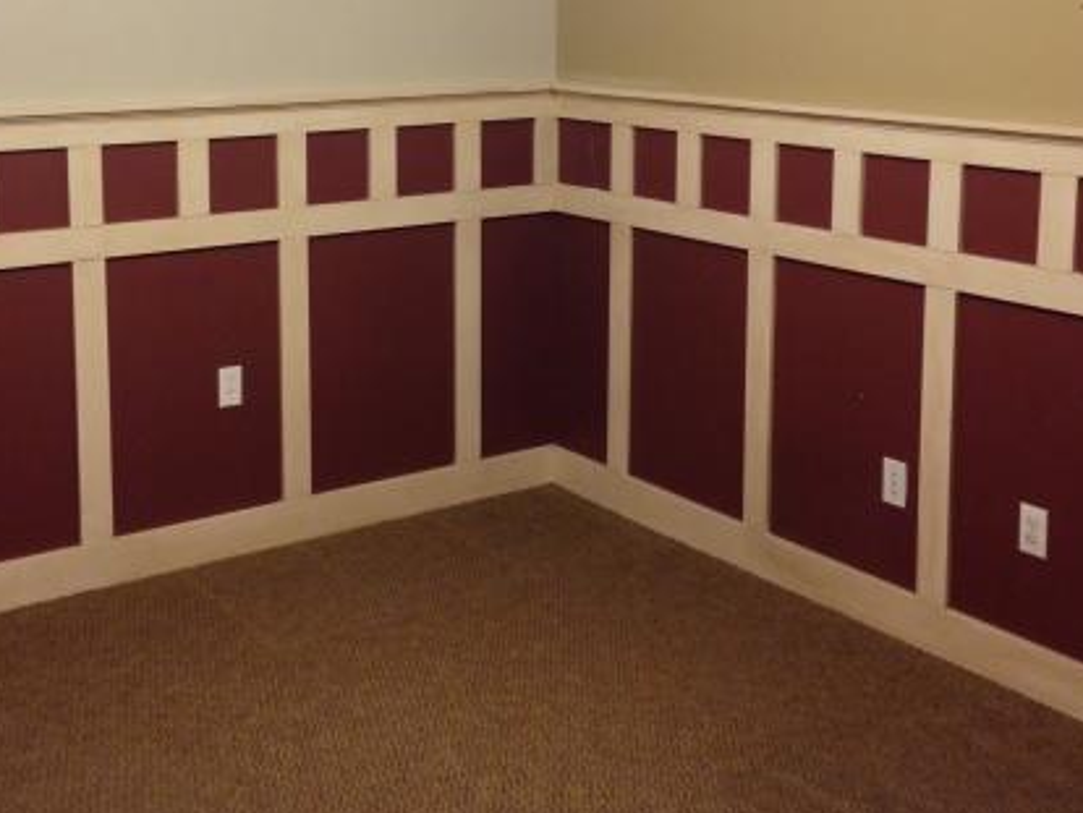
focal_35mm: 51
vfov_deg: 28.2
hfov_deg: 37.4
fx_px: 1597
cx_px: 487
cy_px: 201
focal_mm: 4.12
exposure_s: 1/20
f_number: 2.4
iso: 250
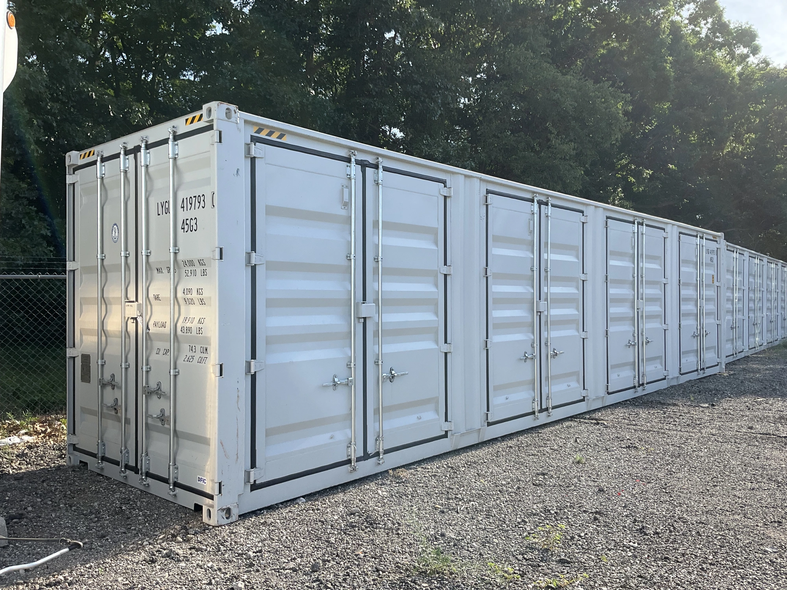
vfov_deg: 48.2
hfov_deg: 61.7
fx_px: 659
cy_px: 295
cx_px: 394
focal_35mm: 29
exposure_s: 1/898
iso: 25
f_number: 1.8
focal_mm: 3
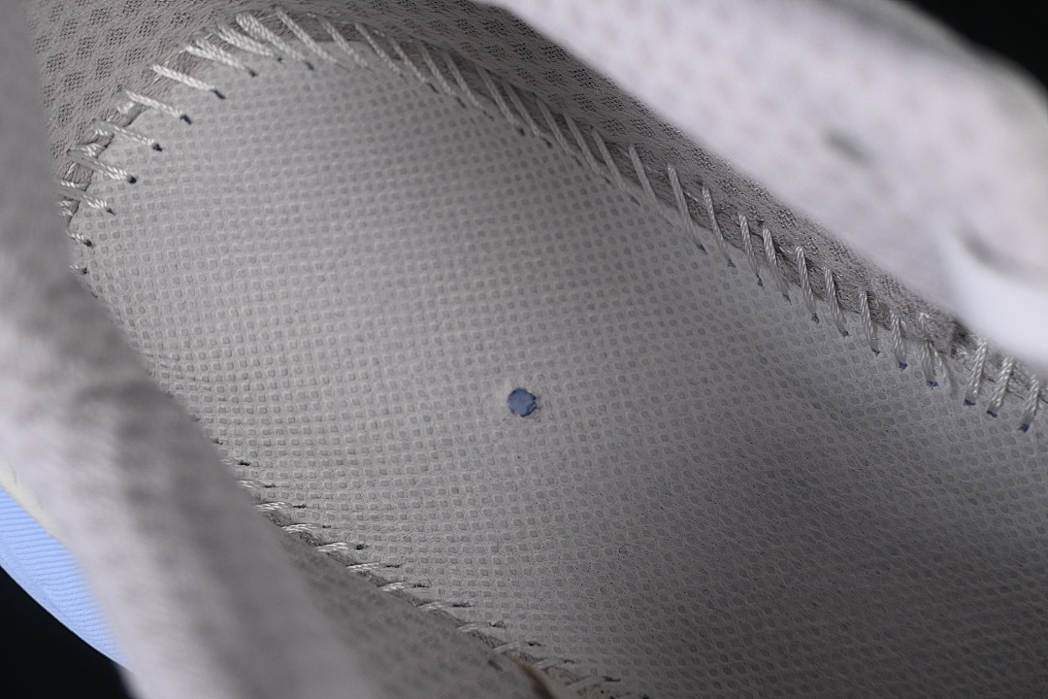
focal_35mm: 75
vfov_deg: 18.2
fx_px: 2183
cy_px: 350
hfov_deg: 27.0
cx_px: 524
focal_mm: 50
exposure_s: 1/80
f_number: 7.1
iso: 160
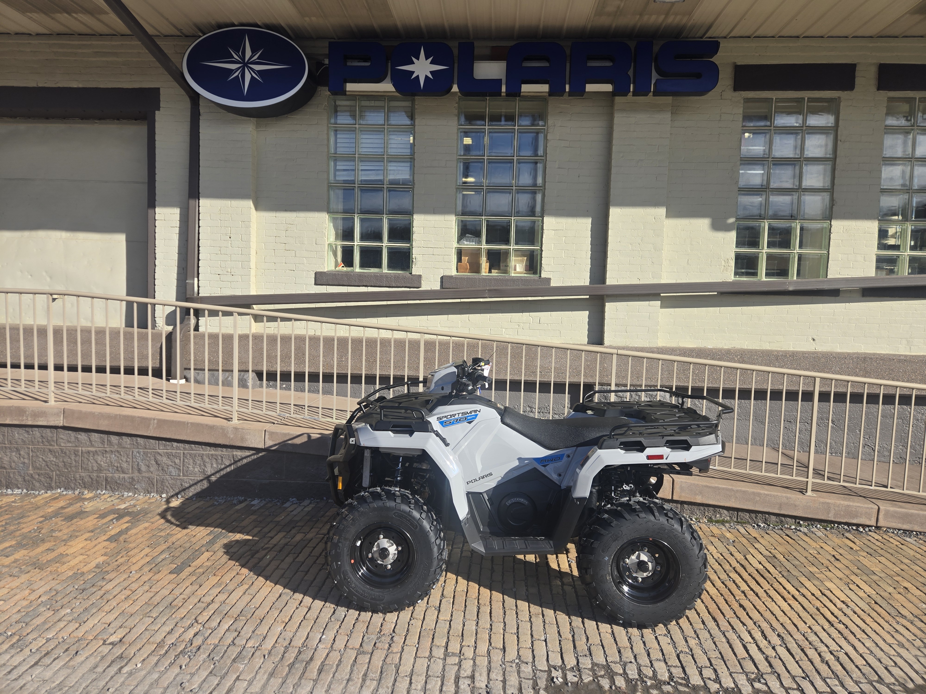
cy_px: 347
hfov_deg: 73.9
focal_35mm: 23
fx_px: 615
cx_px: 463
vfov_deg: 58.9
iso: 25
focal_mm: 5.4
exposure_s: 1/1709
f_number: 1.8
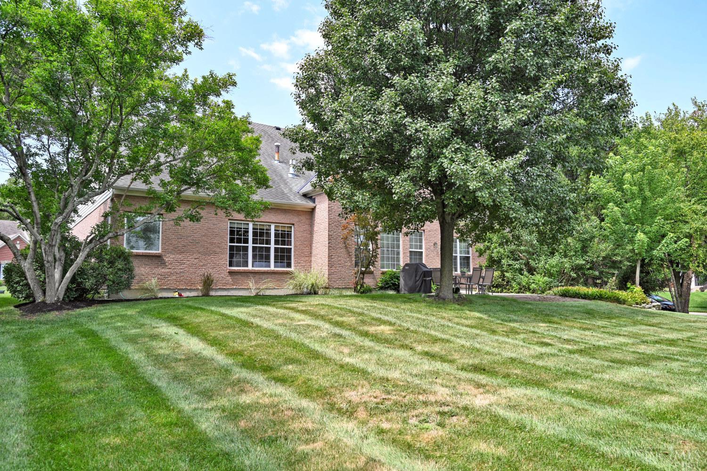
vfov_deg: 51.3
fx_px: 491
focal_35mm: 25
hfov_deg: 71.5
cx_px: 354
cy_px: 236
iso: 140
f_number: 5.6
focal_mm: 25
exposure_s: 1/250
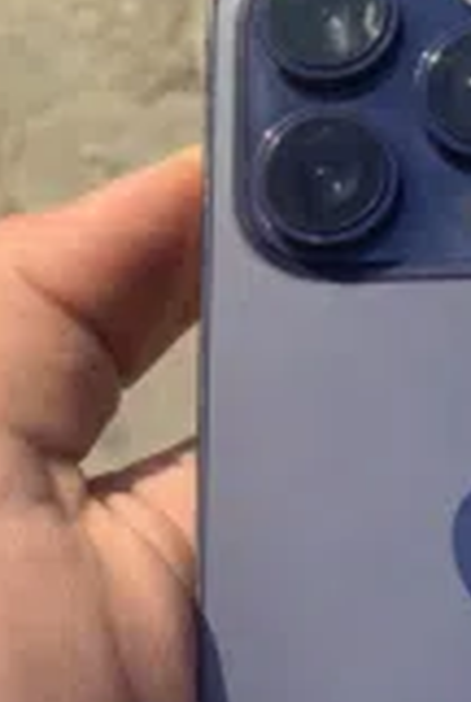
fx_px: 2618
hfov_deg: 10.1
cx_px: 558
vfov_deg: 15.2
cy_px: 493
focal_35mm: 134
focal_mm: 6
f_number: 2.4
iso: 16
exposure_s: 1/666
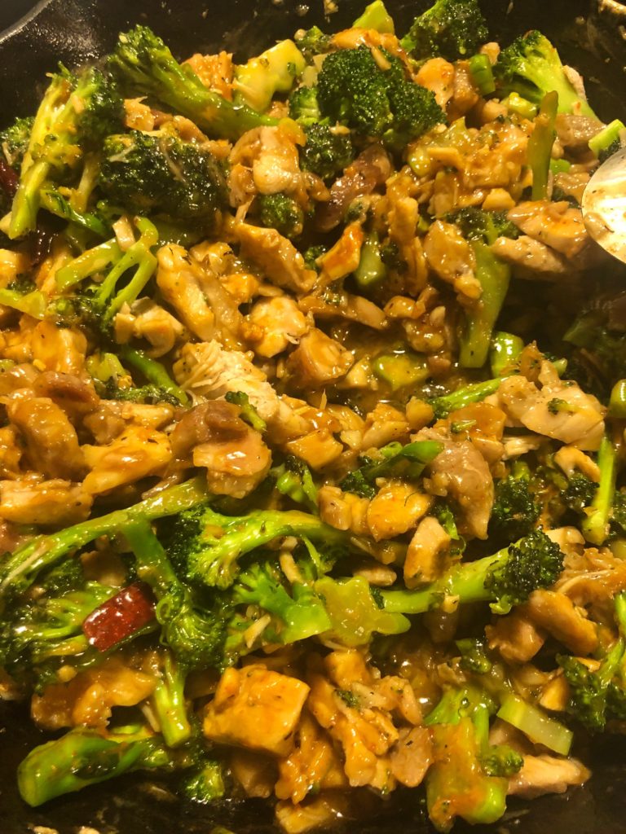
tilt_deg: -63.8
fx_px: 675
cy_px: 417
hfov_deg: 49.7
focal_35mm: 28
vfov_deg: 63.4
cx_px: 313
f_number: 1.8
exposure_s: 1/15
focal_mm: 3.99
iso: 100
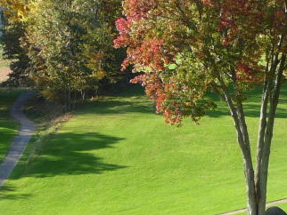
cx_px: 120
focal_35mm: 151
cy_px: 105
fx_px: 1253
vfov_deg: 9.8
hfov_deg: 13.1
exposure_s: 1/160
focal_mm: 7.6
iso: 100
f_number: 4.1
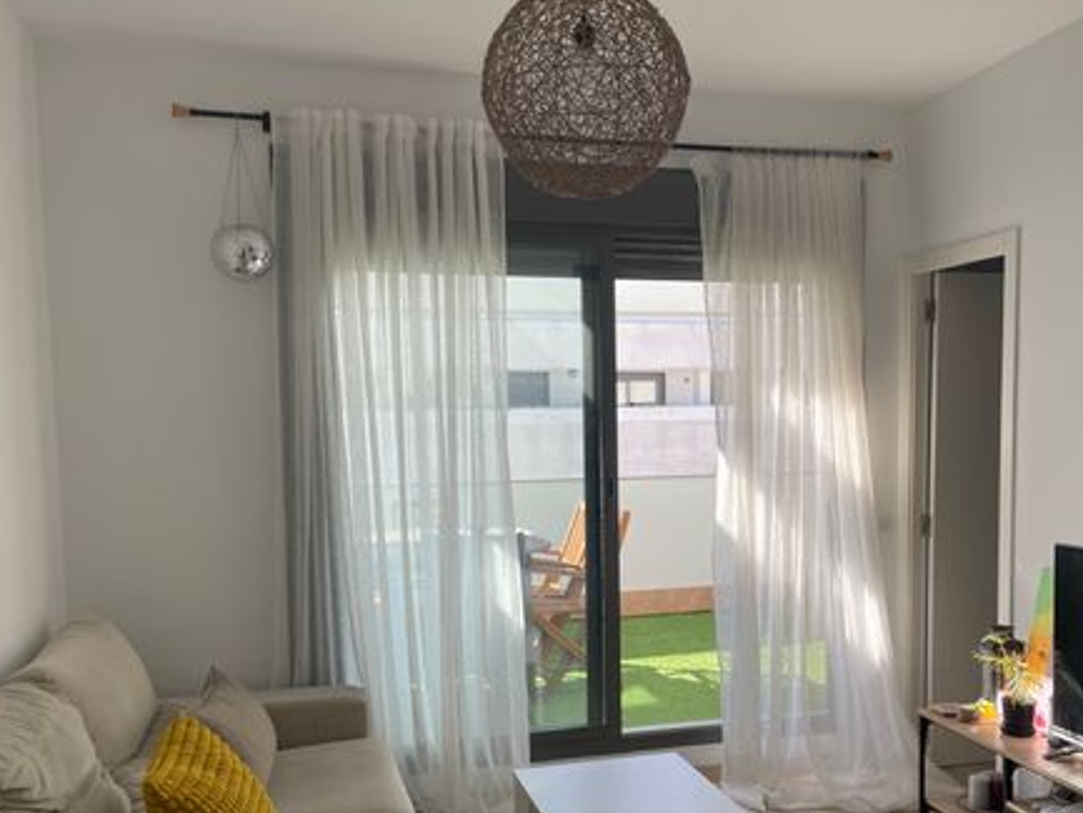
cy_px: 520
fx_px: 1127
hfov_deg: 51.1
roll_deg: +0.9
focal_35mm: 36
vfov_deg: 39.3
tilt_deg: -4.1
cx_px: 640
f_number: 1.6
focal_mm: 4.2
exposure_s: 1/421
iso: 32
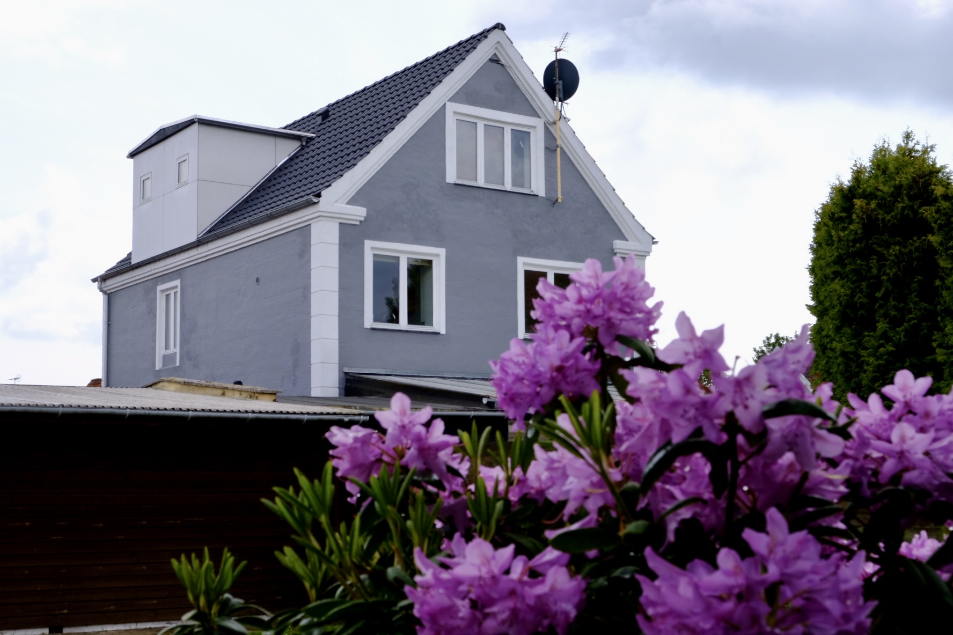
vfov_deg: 28.6
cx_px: 476
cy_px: 318
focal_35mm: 47
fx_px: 1244
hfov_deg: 41.9
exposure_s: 1/100
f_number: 14
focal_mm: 31.5
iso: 200
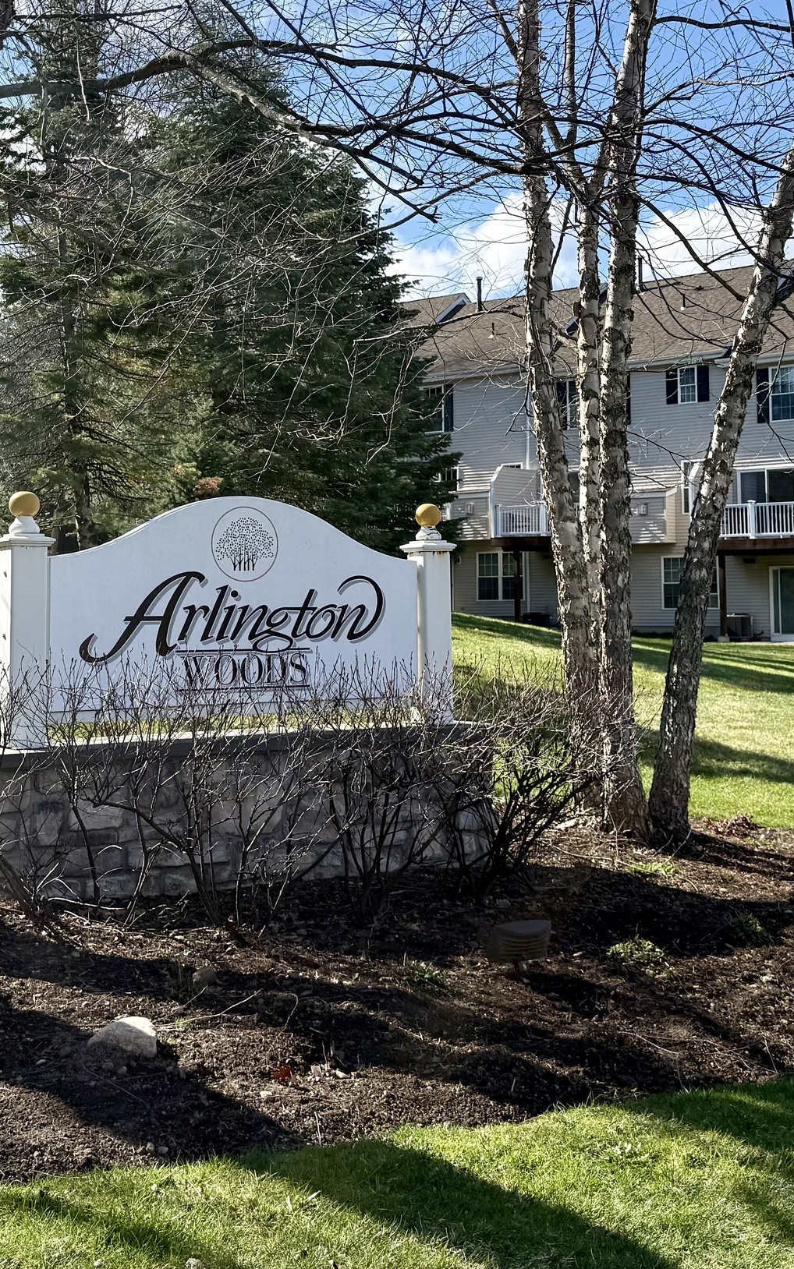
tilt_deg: +2.3
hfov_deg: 26.9
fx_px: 1661
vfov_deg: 41.5
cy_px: 475
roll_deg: +0.7
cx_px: 374
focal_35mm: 48
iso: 80
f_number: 1.78
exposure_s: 1/2703
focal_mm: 6.76
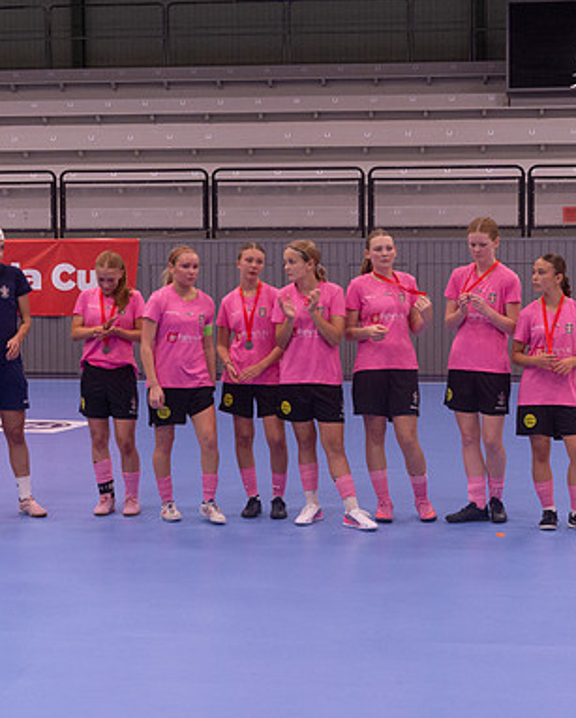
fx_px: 1511
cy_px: 360
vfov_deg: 26.7
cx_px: 304
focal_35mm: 71
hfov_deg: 21.6
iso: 2800
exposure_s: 1/640
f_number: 3.2
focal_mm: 48
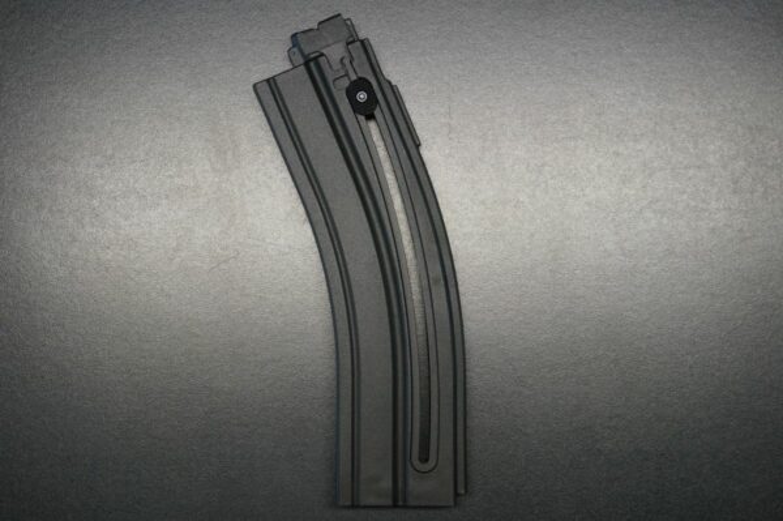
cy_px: 260
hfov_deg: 29.9
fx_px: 1467
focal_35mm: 68
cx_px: 392
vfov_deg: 20.1
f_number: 5.6
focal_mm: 45
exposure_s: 1/80
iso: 800
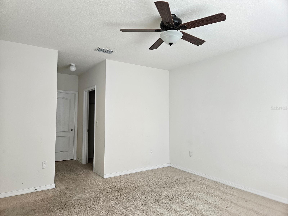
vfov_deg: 58.9
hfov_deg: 73.9
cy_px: 108
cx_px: 144
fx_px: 191
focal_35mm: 23
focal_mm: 5.4
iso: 320
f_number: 1.8
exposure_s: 1/359
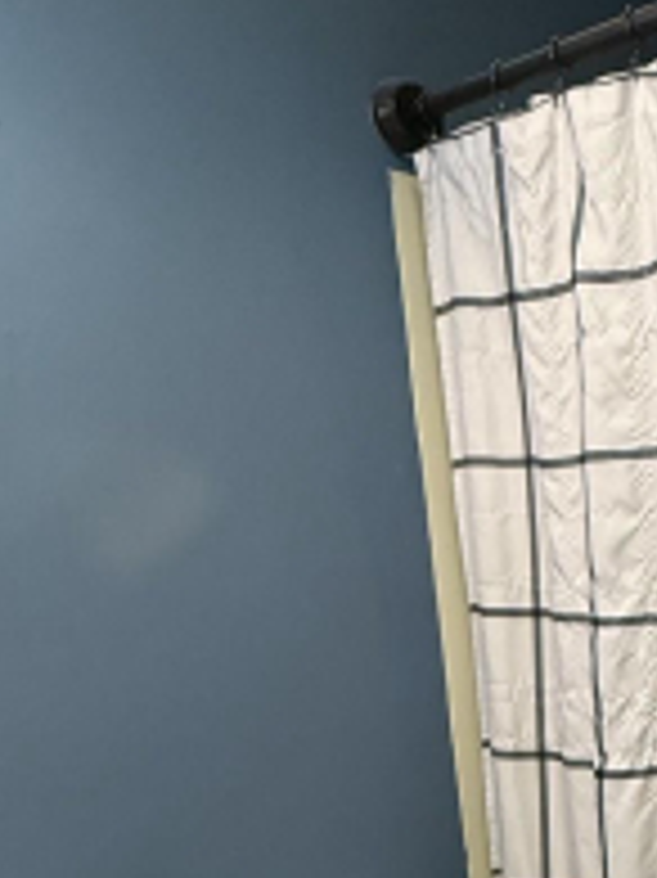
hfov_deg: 29.3
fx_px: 1216
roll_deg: +4.4
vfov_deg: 34.6
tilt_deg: -17.4
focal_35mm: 48
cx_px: 558
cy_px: 952
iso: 500
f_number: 2.2
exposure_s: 1/120
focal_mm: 2.22
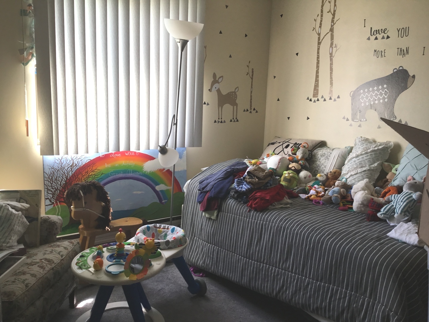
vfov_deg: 45.4
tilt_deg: -10.5
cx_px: 214
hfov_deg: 58.4
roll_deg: -2.1
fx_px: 384
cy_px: 161
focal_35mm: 31
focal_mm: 3.3
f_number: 2.4
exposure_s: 1/60
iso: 25
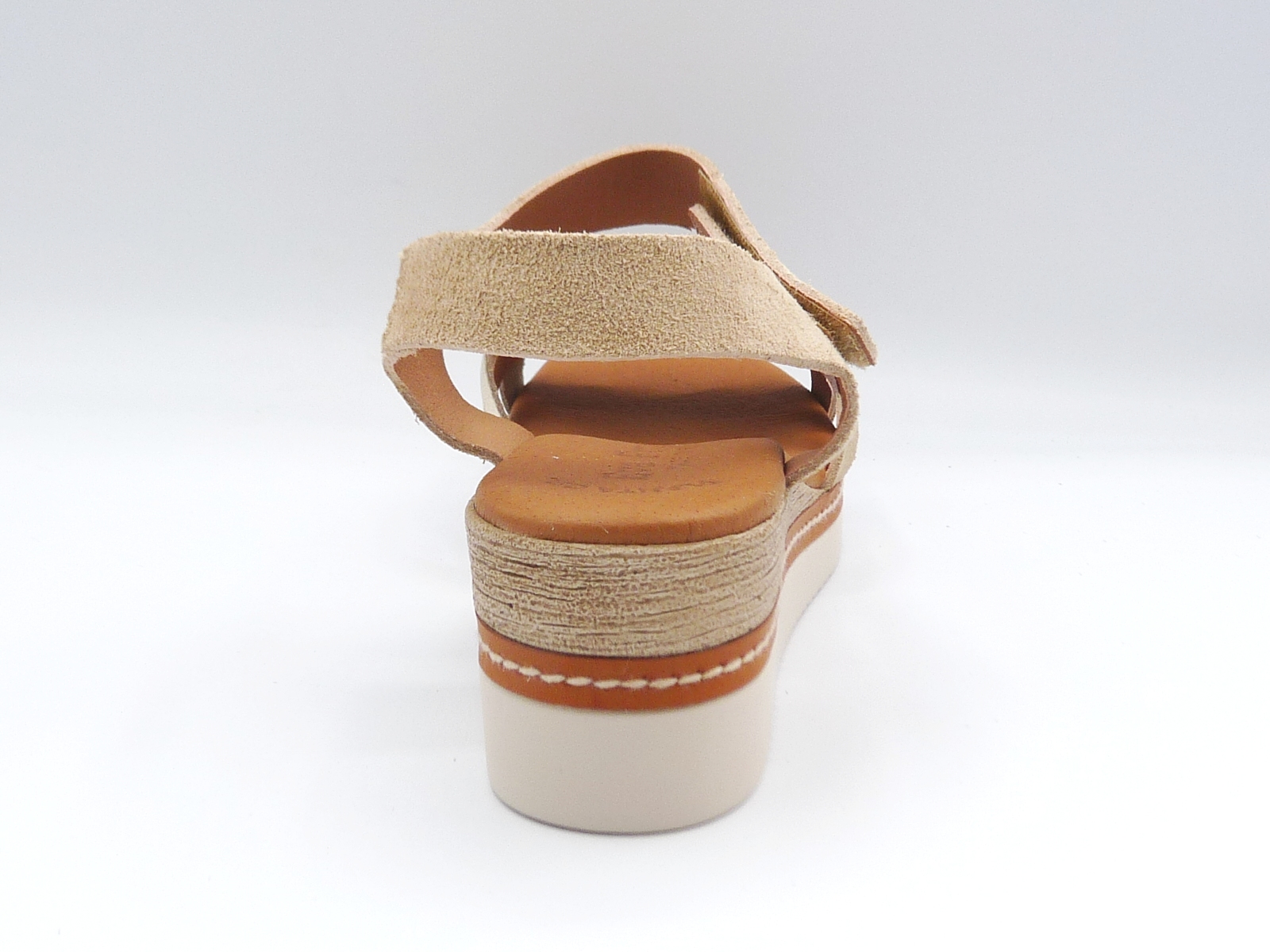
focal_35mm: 49
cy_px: 476
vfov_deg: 29.7
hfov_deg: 38.9
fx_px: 1798
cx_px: 635
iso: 100
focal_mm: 4.8
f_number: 4
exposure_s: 1/160
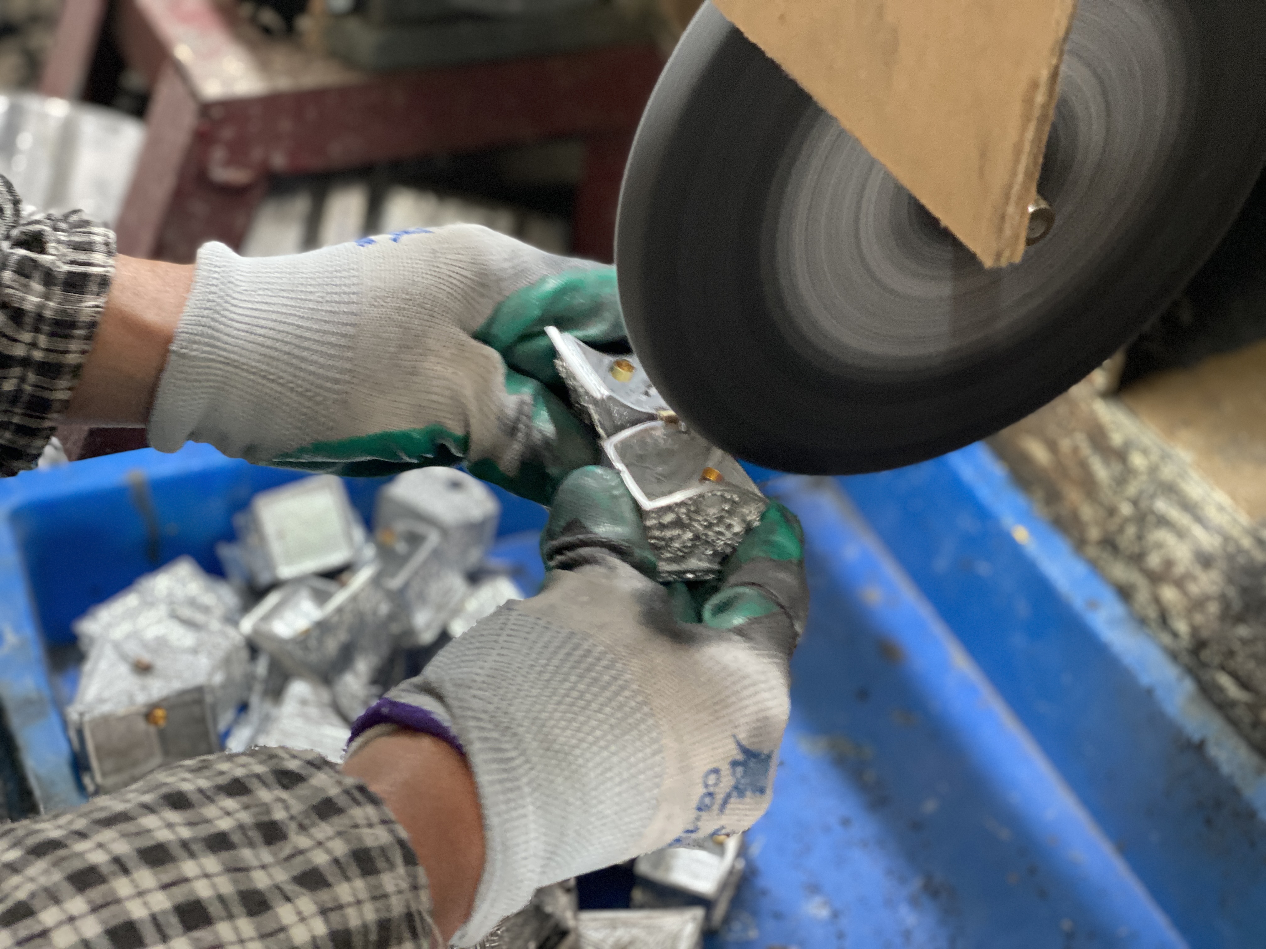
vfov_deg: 28.0
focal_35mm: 52
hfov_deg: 36.8
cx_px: 633
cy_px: 474
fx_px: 1902
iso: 400
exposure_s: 1/33
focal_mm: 6
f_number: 2
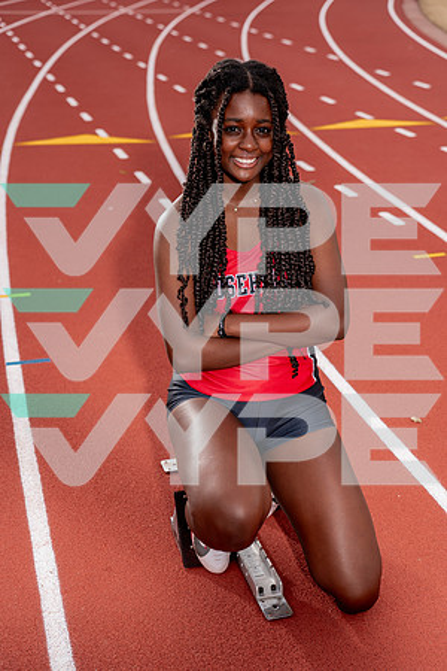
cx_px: 224
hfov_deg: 25.1
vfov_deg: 36.9
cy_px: 336
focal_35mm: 54
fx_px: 1006
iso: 100
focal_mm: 54
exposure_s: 1/250
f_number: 4
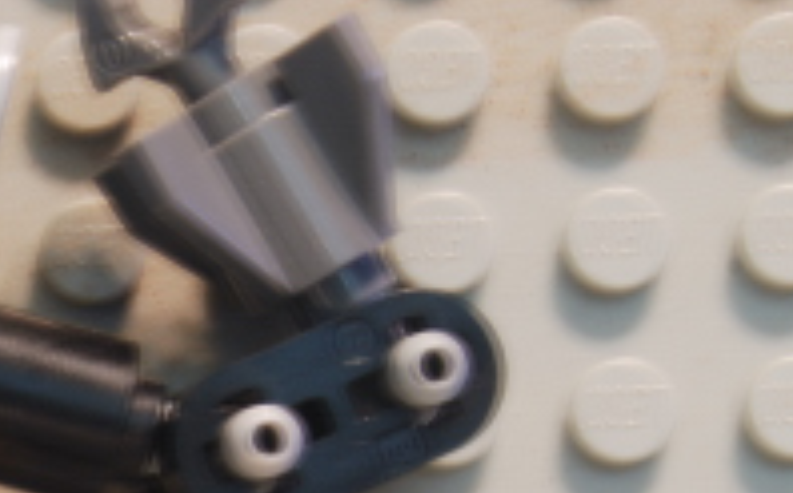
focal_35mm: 273
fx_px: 5883
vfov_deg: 4.8
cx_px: -336
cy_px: 806
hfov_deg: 7.6
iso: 100
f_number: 18
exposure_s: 10
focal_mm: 55
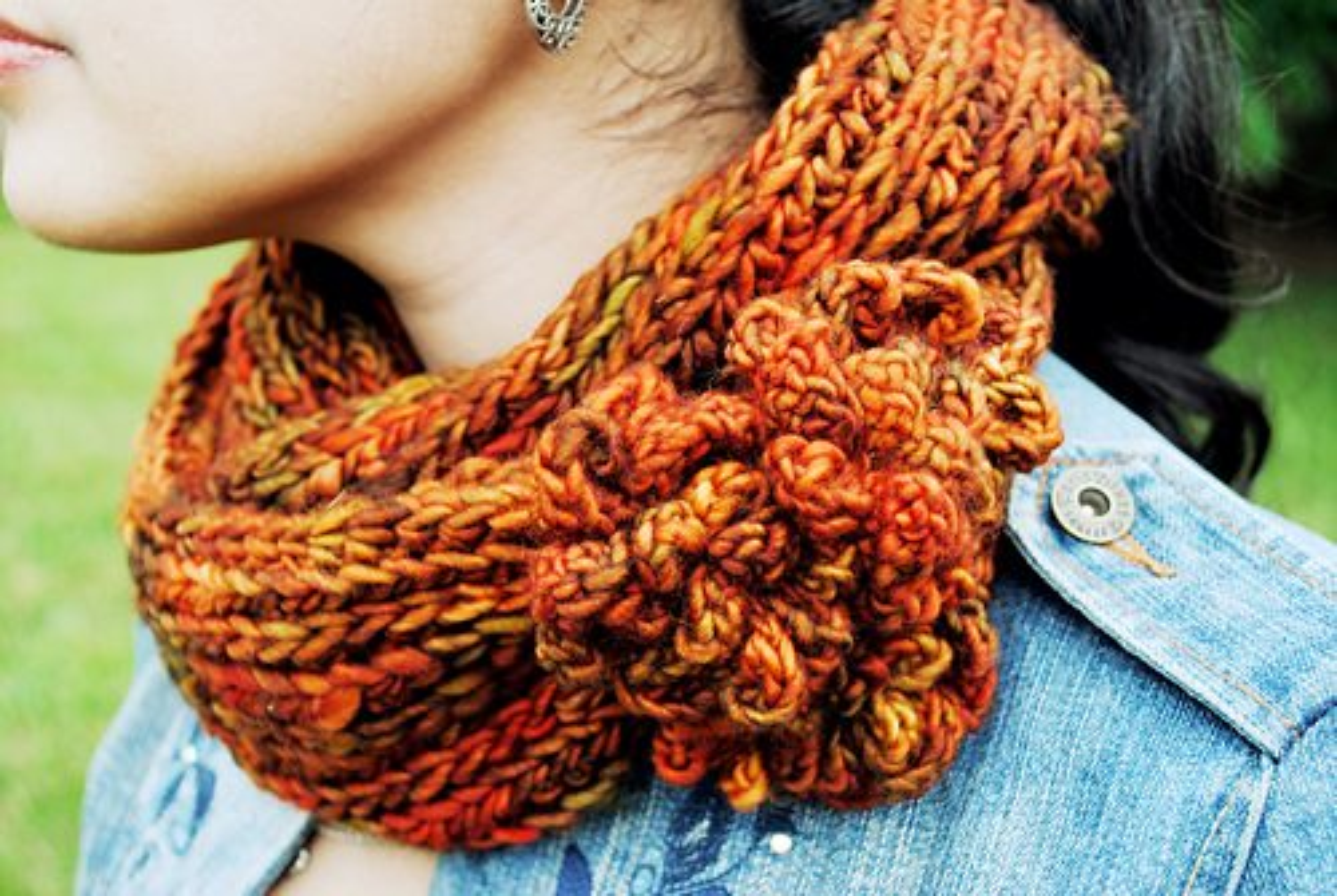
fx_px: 1897
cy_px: 448
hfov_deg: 38.8
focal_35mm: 51
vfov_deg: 26.6
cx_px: 668
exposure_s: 1/125
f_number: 5.6
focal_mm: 34
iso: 180
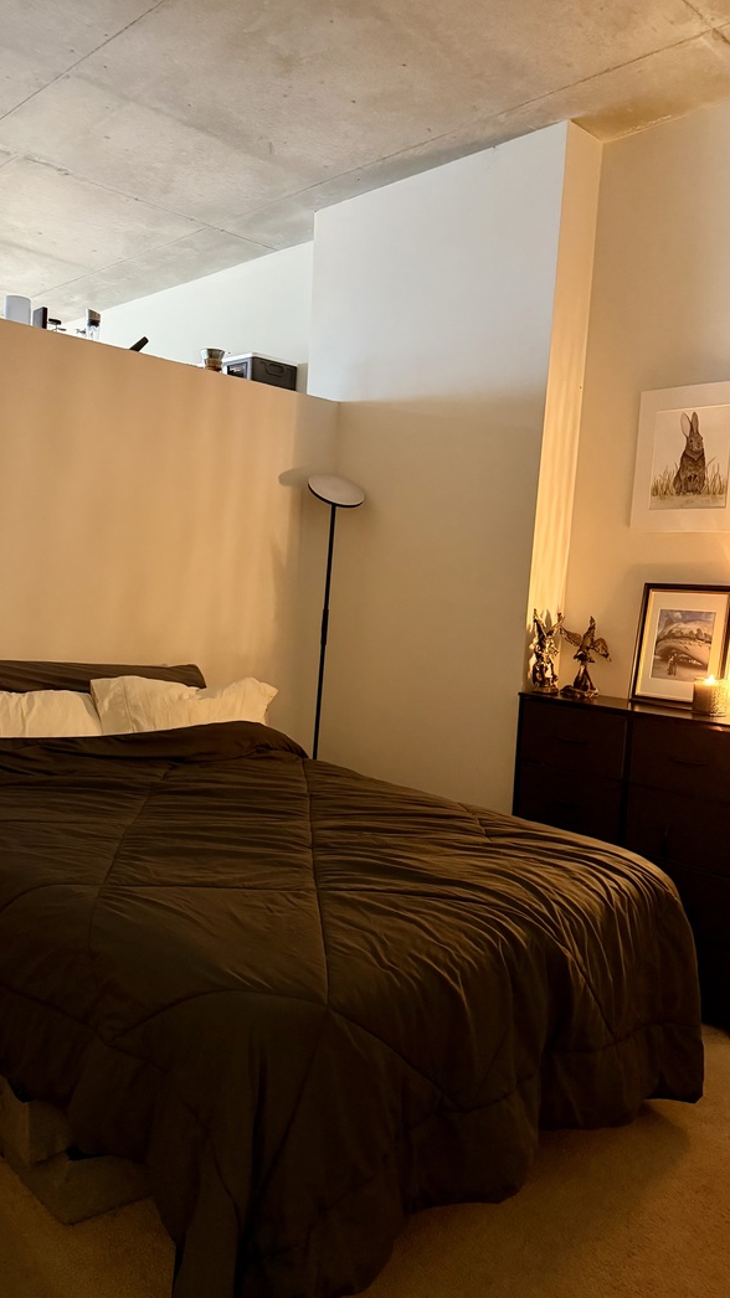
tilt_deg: -4.8
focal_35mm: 27
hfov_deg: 42.4
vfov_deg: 69.9
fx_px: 930
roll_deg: -3.7
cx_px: 259
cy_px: 656
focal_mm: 6.76
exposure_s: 1/30
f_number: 1.78
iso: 800
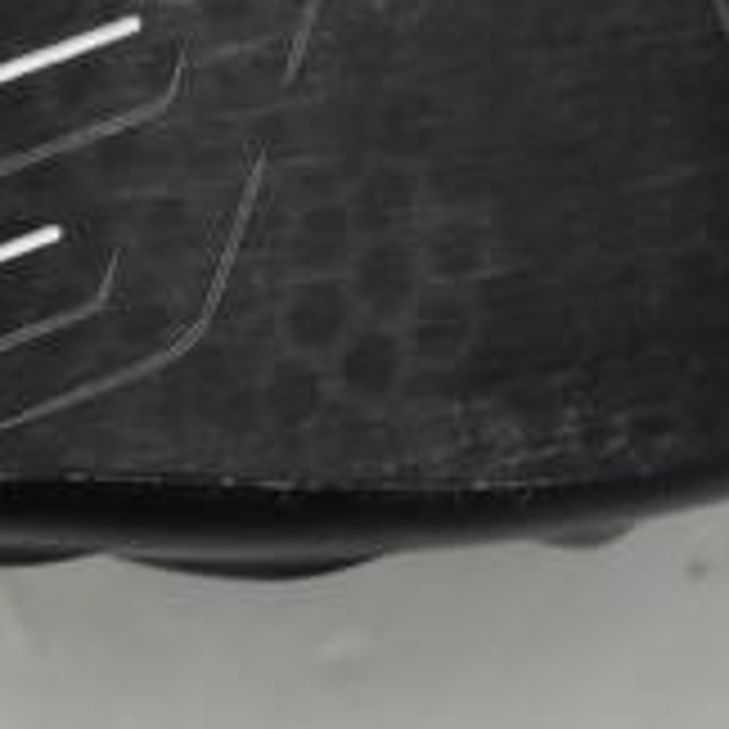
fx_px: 2621
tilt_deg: -70.6
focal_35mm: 110
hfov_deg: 15.8
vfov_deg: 15.8
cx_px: 302
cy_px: 500
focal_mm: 3.99
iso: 20
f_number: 1.8
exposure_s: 1/60
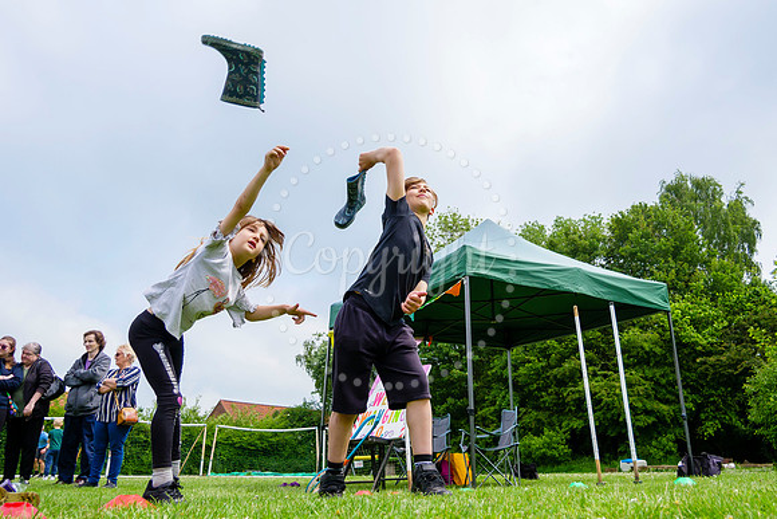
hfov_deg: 62.9
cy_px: 248
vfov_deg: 44.6
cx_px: 444
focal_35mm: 29
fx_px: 632
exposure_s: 1/1000
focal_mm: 12
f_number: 3.5
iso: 200
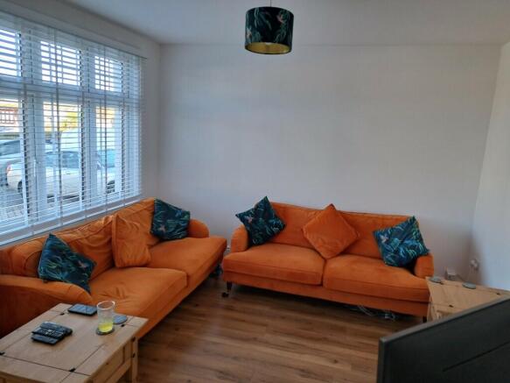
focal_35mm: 24
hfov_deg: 71.6
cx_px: 255
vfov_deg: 56.8
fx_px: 354
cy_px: 192
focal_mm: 5.23
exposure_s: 1/50
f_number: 1.8
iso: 50
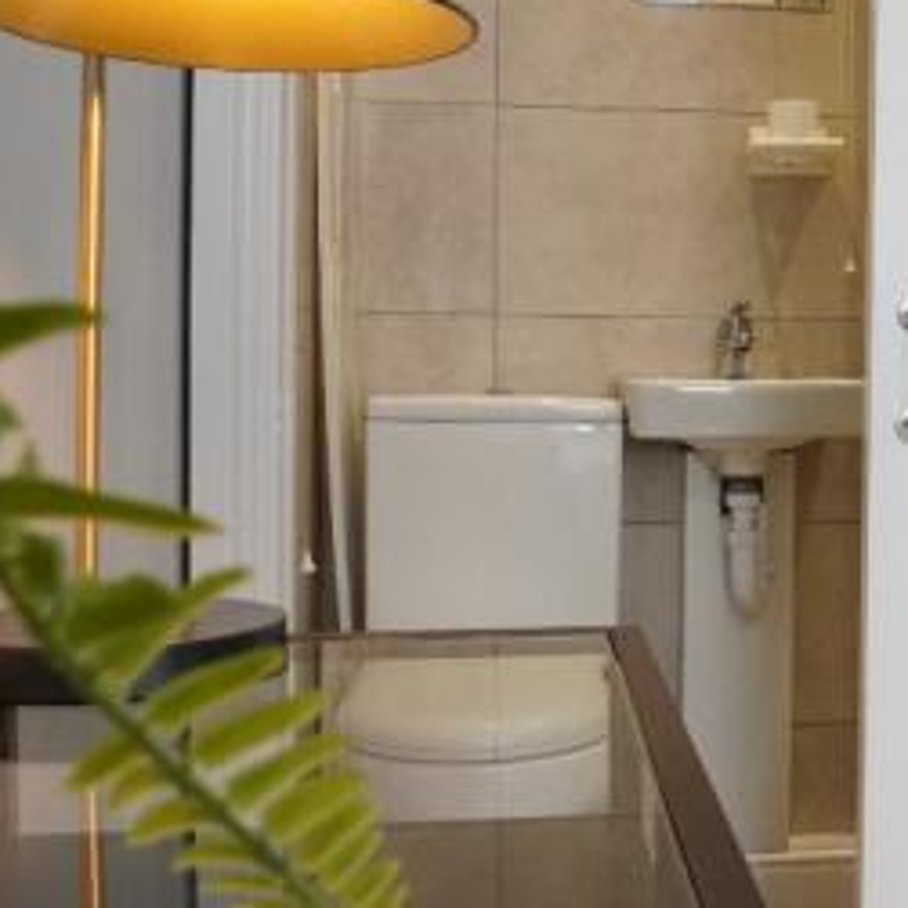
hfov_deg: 31.4
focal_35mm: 52
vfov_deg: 32.8
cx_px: 803
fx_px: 1543
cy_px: 407
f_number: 6.3
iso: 1600
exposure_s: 1/100
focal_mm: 10
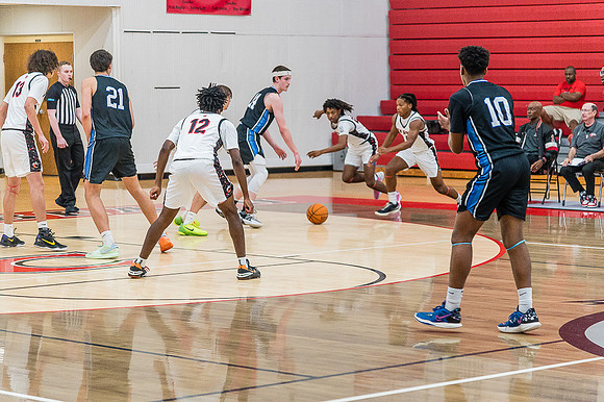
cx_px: 302
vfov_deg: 11.4
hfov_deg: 17.1
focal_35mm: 120
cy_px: 201
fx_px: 2012
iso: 5000
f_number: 4
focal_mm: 120
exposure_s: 1/320
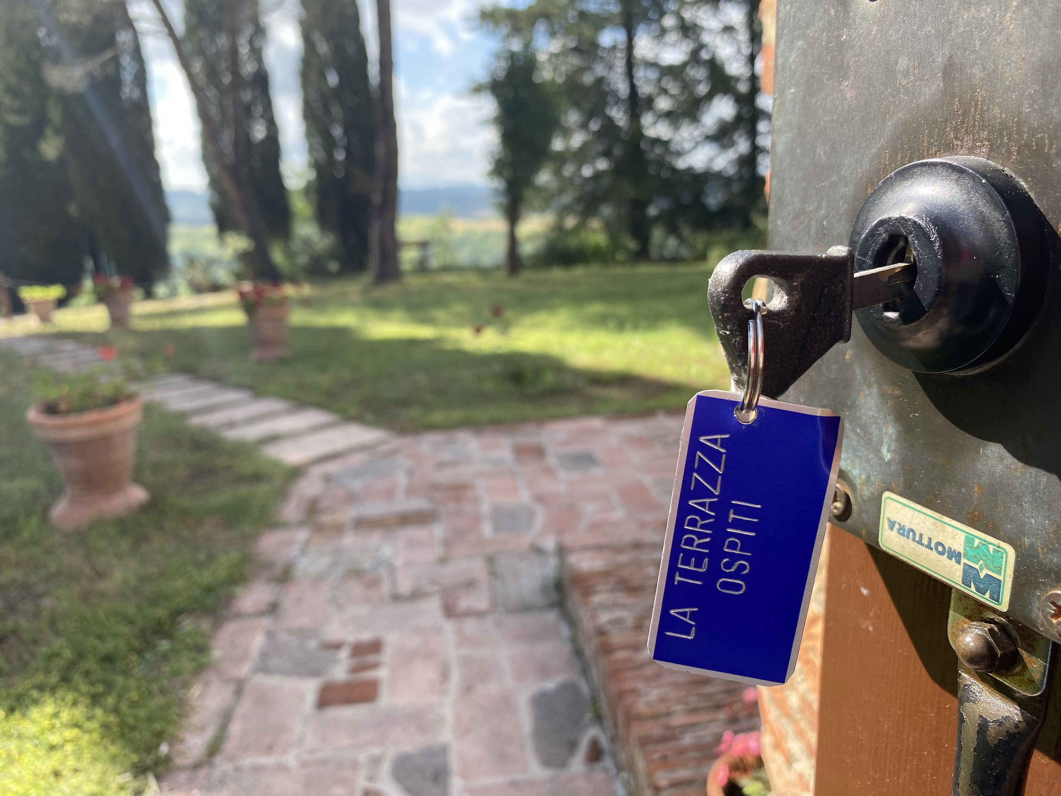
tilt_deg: -14.5
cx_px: 530
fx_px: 797
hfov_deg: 67.3
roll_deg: +2.9
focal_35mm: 26
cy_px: 398
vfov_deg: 53.1
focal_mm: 4.25
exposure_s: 1/576
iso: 32
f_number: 1.8
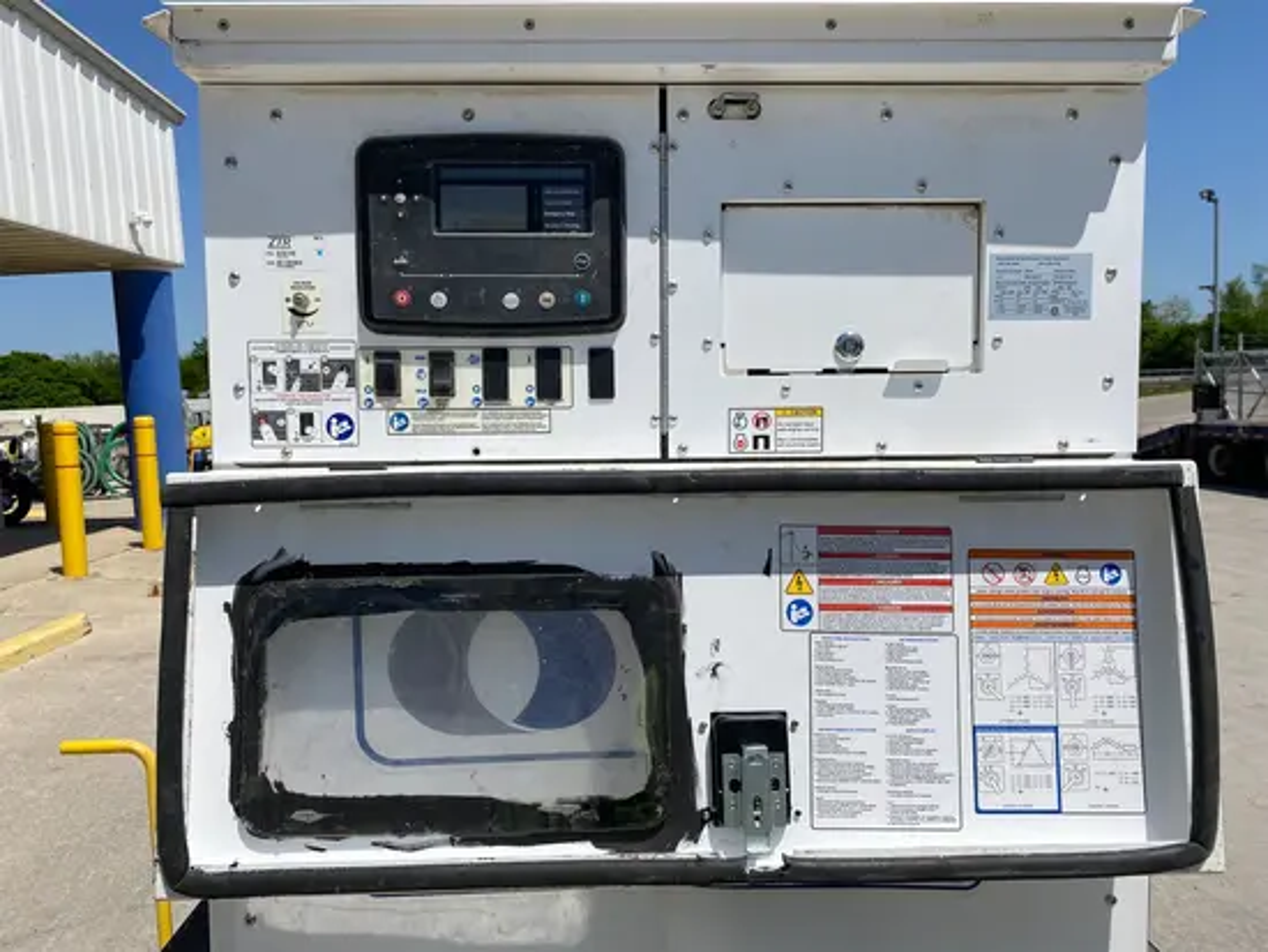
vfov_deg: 53.1
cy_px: 476
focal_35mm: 26
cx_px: 634
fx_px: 953
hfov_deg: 67.3
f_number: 1.8
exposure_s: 1/7194
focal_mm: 4.25
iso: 32
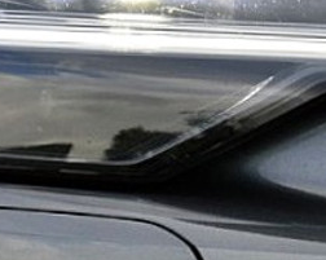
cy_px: 39
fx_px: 3922
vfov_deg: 3.8
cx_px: 151
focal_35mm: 407
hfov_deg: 4.8
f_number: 10
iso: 400
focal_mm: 52
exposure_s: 1/250
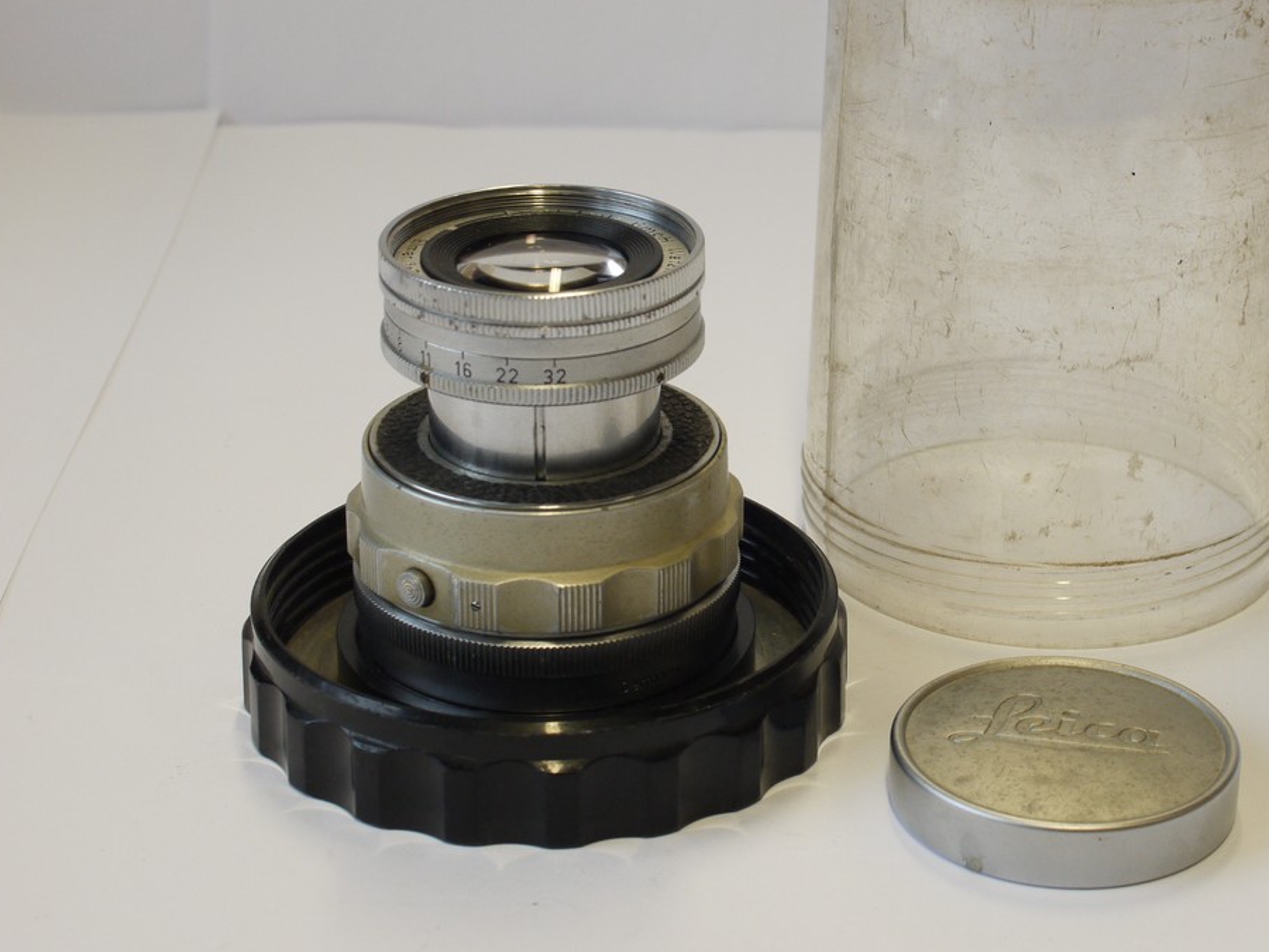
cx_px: 832
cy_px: 396
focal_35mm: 80
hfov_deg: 24.3
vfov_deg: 18.4
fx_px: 2933
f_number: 8
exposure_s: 1/30
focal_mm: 30
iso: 400
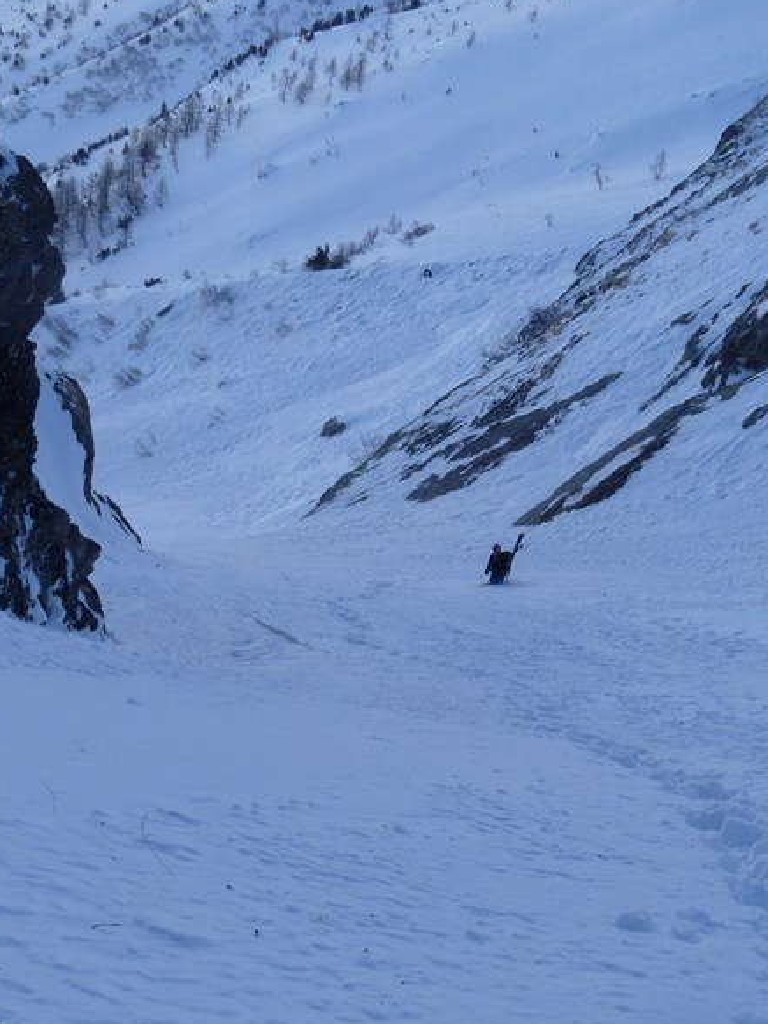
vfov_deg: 39.5
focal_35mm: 48
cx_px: 425
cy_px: 625
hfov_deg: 30.2
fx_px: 1420
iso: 80
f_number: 5.6
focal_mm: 6.3
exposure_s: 1/200
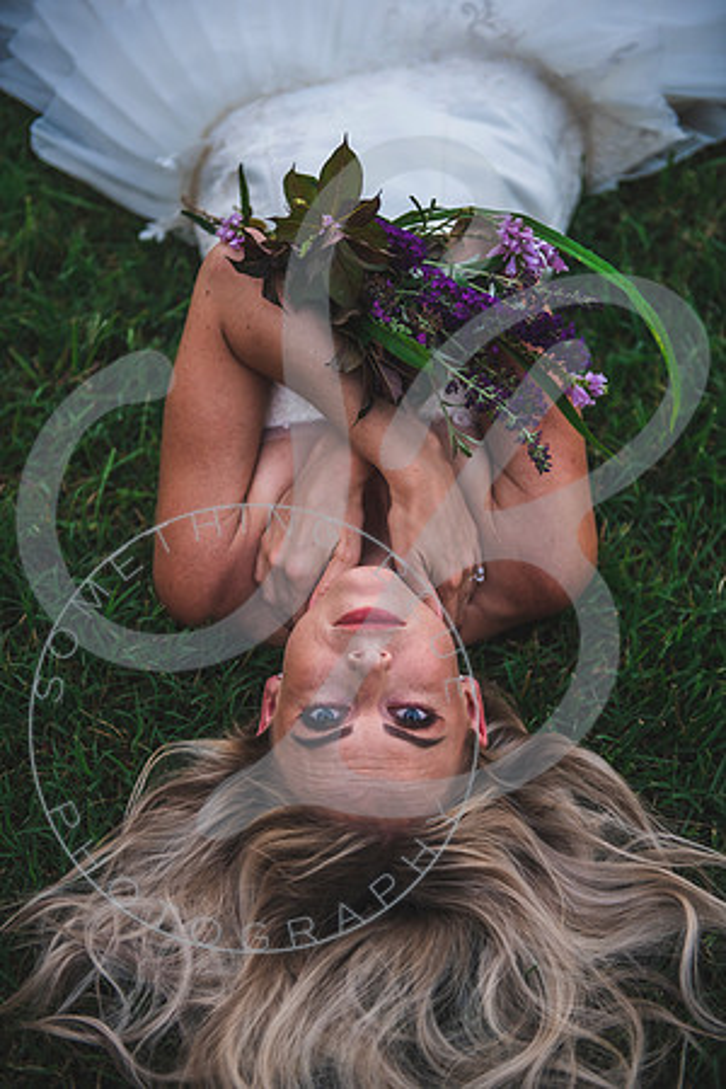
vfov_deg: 38.2
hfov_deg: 26.0
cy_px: 544
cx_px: 363
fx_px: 1573
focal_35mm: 52
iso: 640
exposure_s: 1/125
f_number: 2.8
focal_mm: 52
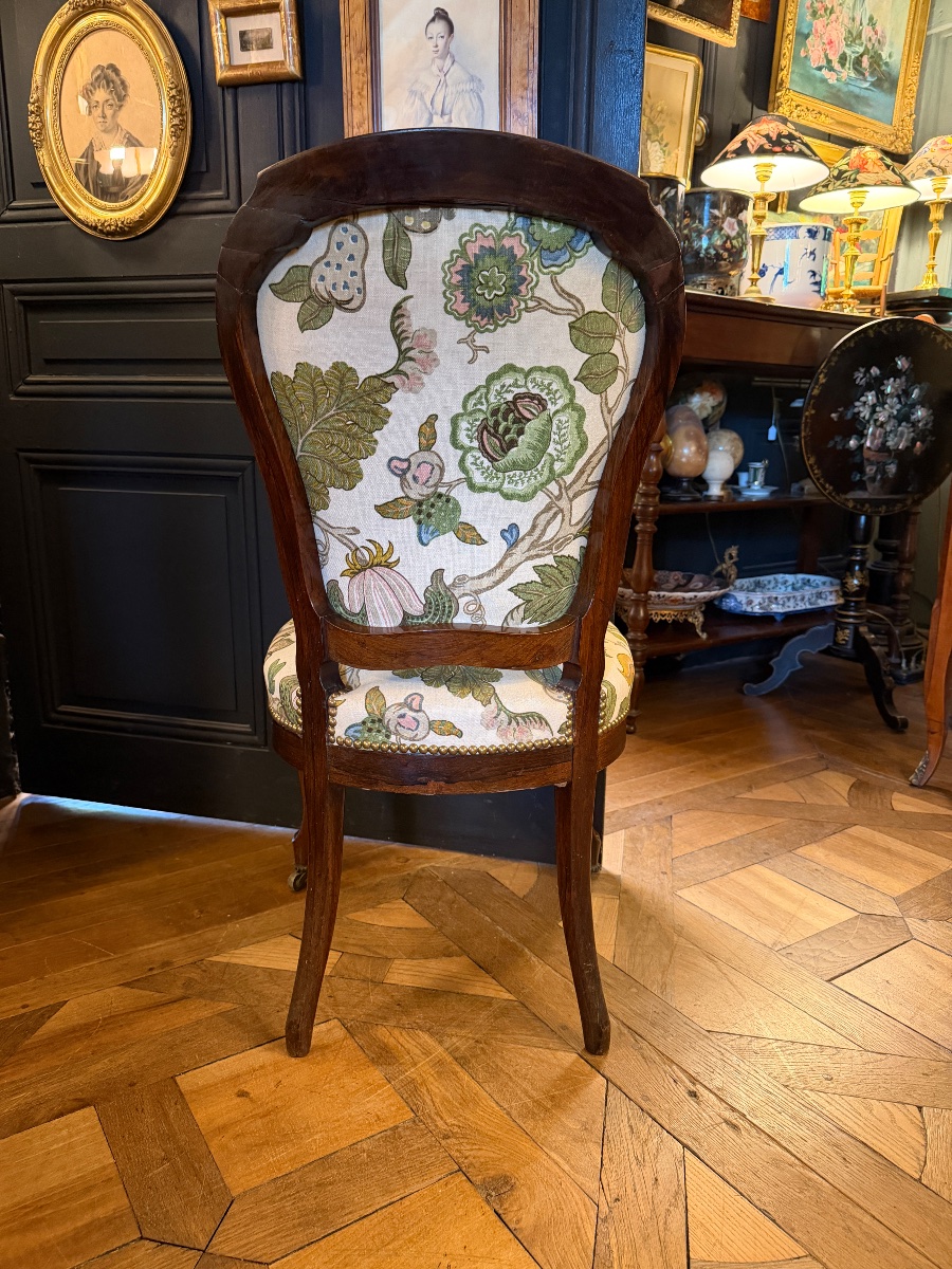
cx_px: 476
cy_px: 634
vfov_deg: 71.6
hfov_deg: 56.8
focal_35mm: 24
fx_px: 880
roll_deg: -0.9
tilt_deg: -12.8
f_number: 1.78
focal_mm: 6.76
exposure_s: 1/50
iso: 640
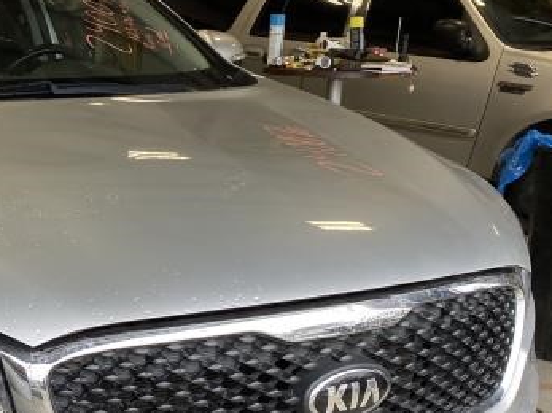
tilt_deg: -16.0
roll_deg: +1.8
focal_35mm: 60
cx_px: 16
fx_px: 956
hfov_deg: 30.2
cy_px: 316
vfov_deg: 24.1
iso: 80
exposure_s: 1/121
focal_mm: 4.25
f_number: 1.8
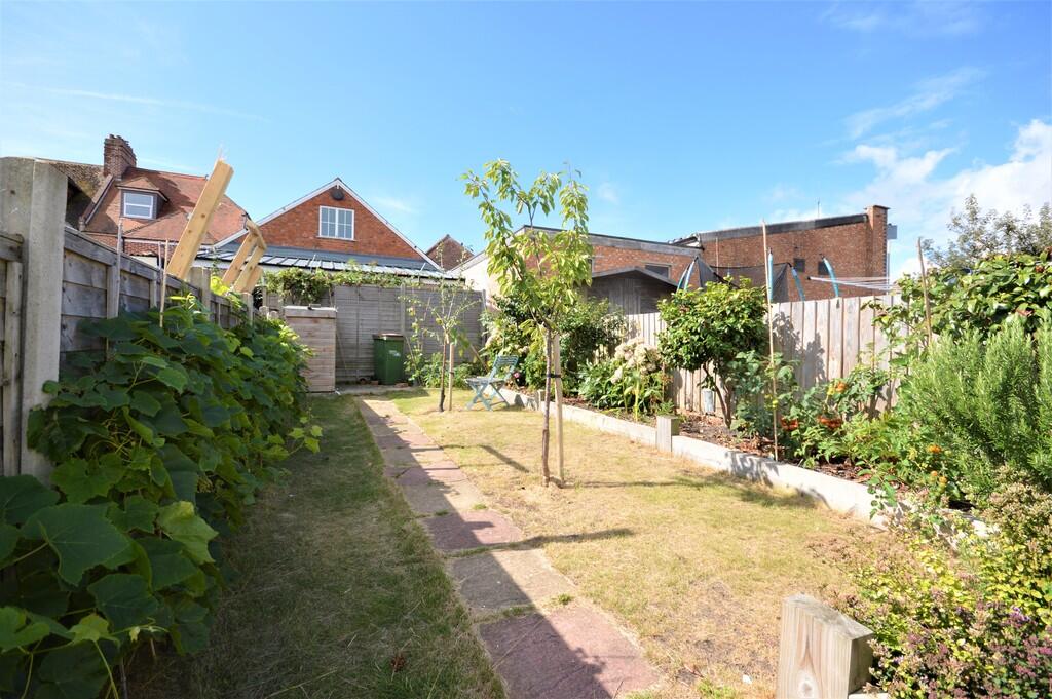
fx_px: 438
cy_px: 350
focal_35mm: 15
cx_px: 526
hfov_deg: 100.4
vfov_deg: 77.2
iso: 100
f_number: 6.3
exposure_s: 1/160
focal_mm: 10
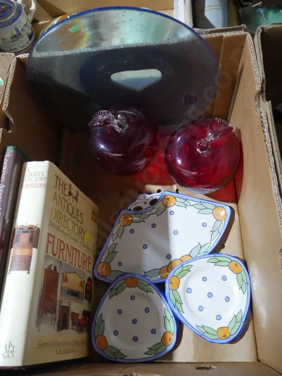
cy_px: 188
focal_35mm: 28
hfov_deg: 49.7
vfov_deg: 63.4
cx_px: 141
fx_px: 304
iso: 1250
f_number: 3.5
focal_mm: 14
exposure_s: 1/60
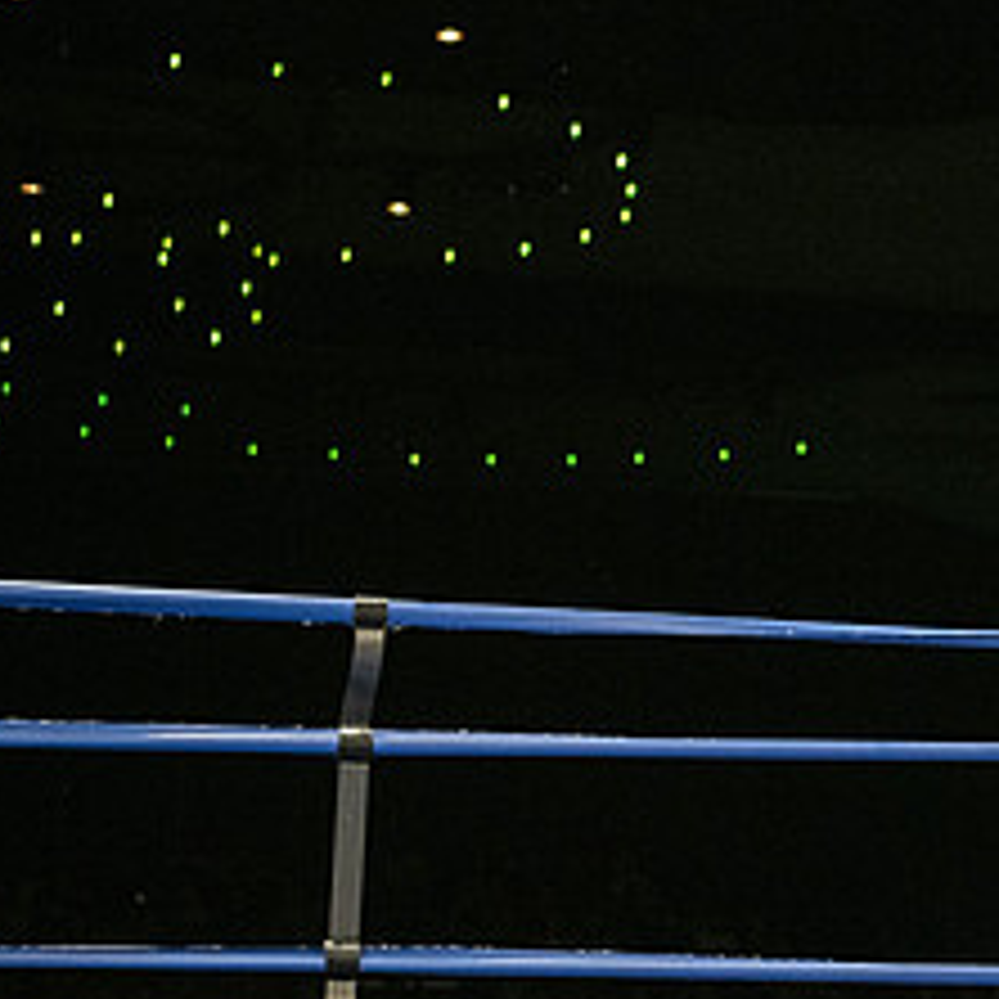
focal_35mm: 111
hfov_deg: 15.3
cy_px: 533
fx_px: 3624
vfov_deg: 15.7
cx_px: 1058
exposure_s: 1/1250
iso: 1600
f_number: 2.8
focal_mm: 50
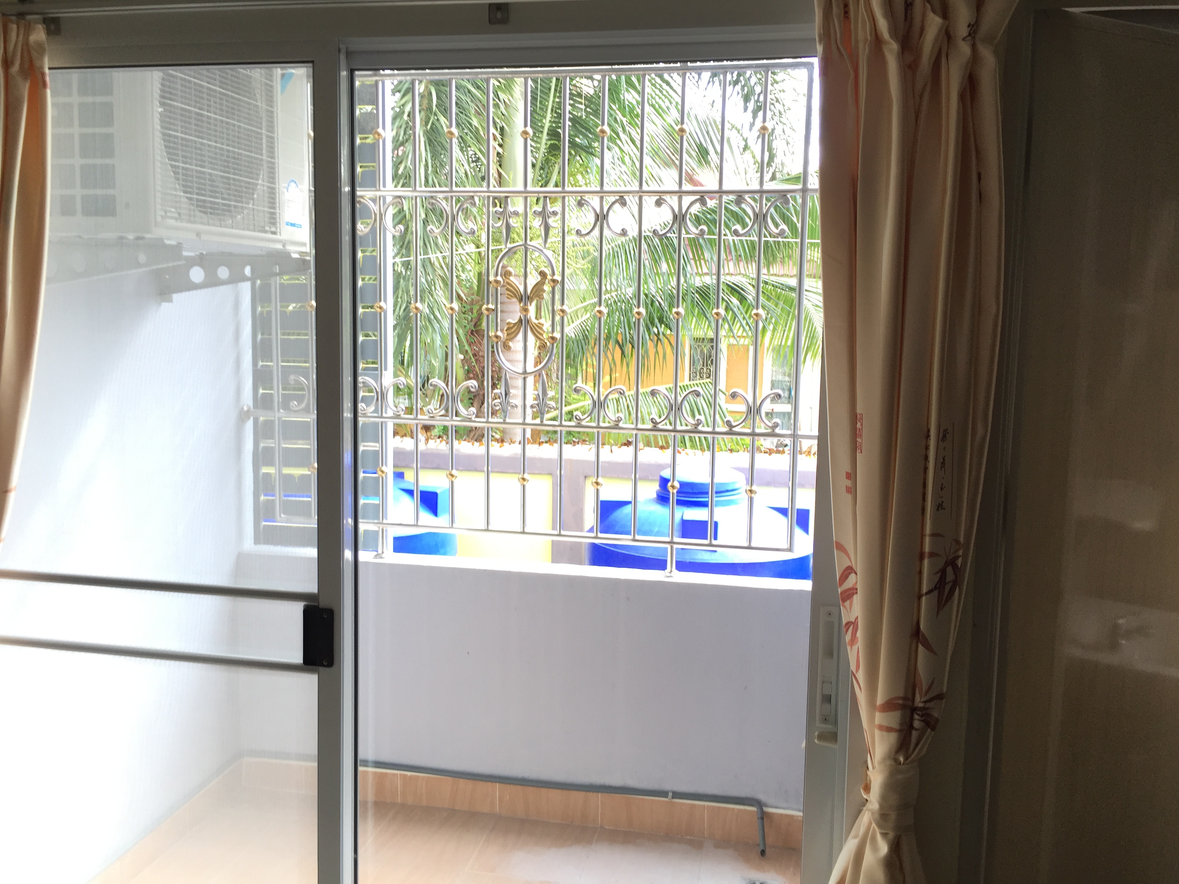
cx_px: 590
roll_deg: -1.6
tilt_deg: -5.0
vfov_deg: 48.2
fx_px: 988
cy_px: 442
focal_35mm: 29
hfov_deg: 61.7
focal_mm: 4.15
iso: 32
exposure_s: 1/50
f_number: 2.2
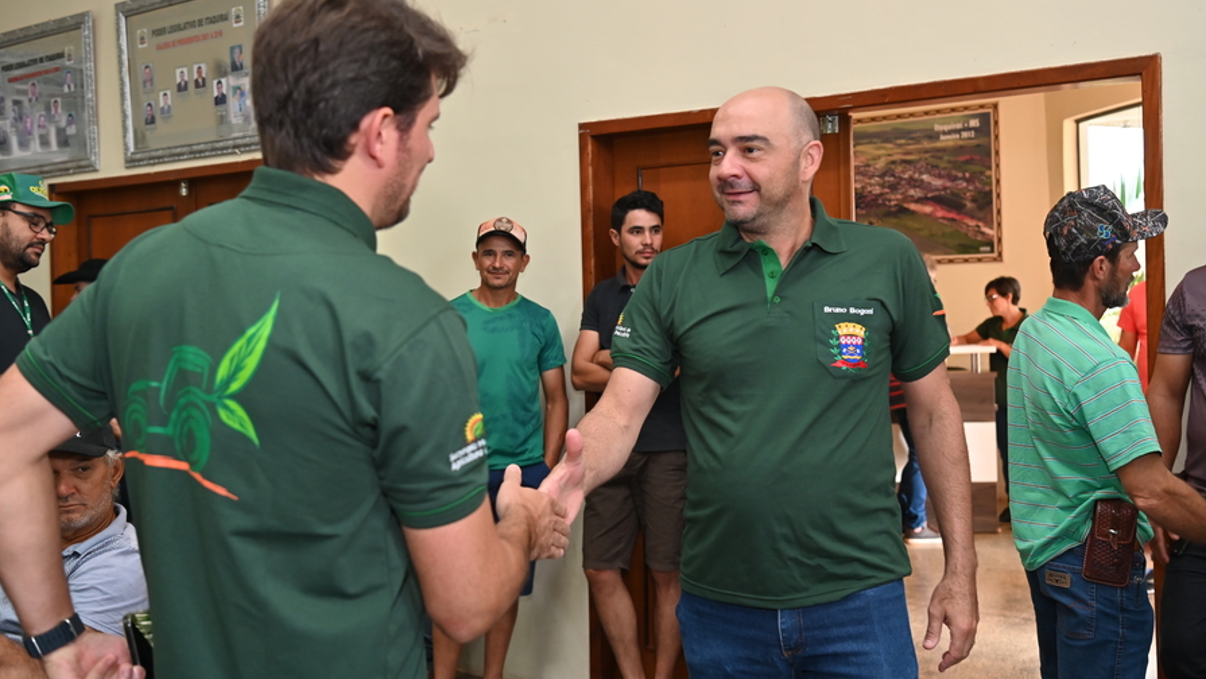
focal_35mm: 40
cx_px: 602
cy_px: 297
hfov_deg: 50.5
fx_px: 1279
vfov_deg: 29.7
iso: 1250
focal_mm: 38
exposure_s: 1/125
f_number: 4
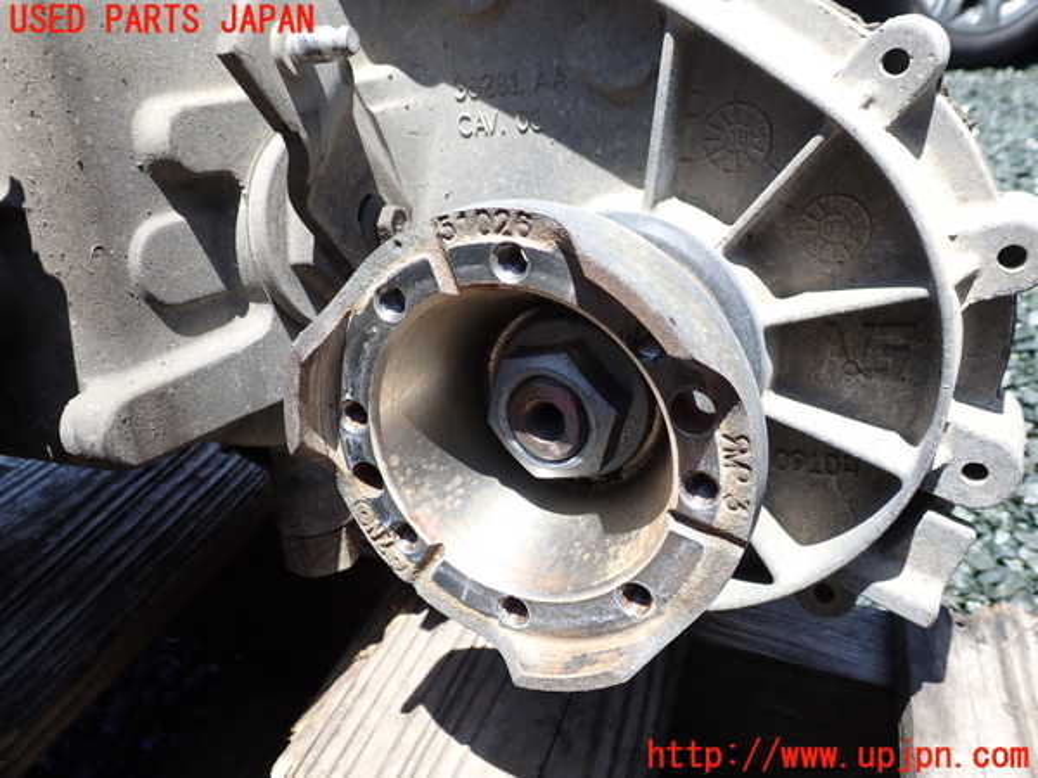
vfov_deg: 46.8
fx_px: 900
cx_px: 519
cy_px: 389
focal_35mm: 30
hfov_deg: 60.0
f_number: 3.2
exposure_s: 1/400
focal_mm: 5.4
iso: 100
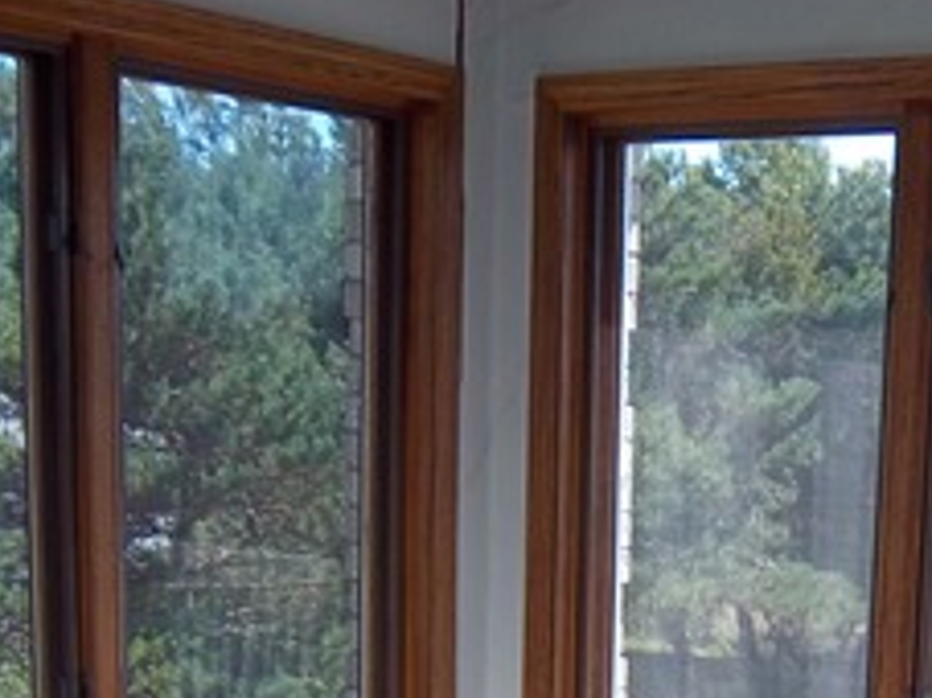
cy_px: 973
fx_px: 2126
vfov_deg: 17.2
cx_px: 817
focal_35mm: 79
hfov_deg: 24.1
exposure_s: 1/125
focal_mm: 5.05
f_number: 3.5
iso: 64
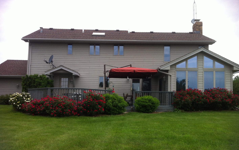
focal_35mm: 38
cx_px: 122
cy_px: 79
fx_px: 247
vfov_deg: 33.6
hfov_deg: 51.5
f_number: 2.8
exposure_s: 1/718
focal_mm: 3.85
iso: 80
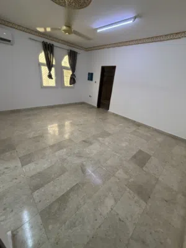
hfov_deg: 85.7
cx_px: 93
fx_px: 100
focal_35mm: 14
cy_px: 124
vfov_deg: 102.1
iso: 320
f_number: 2.2
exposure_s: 1/100
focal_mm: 2.22
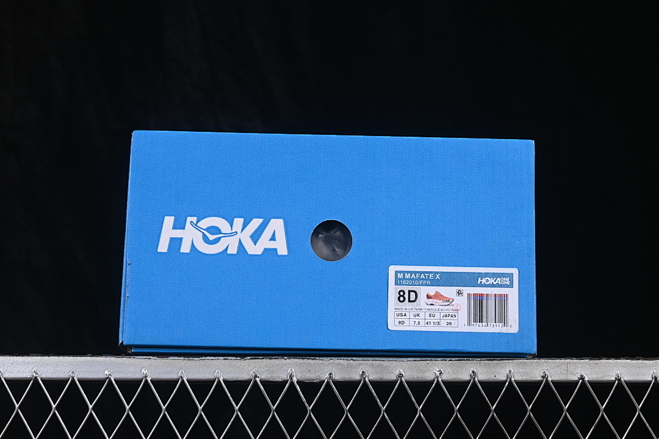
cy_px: 220
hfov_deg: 27.0
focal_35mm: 75
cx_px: 330
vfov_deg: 18.2
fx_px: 1373
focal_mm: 50
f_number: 8
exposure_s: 1/80
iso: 160
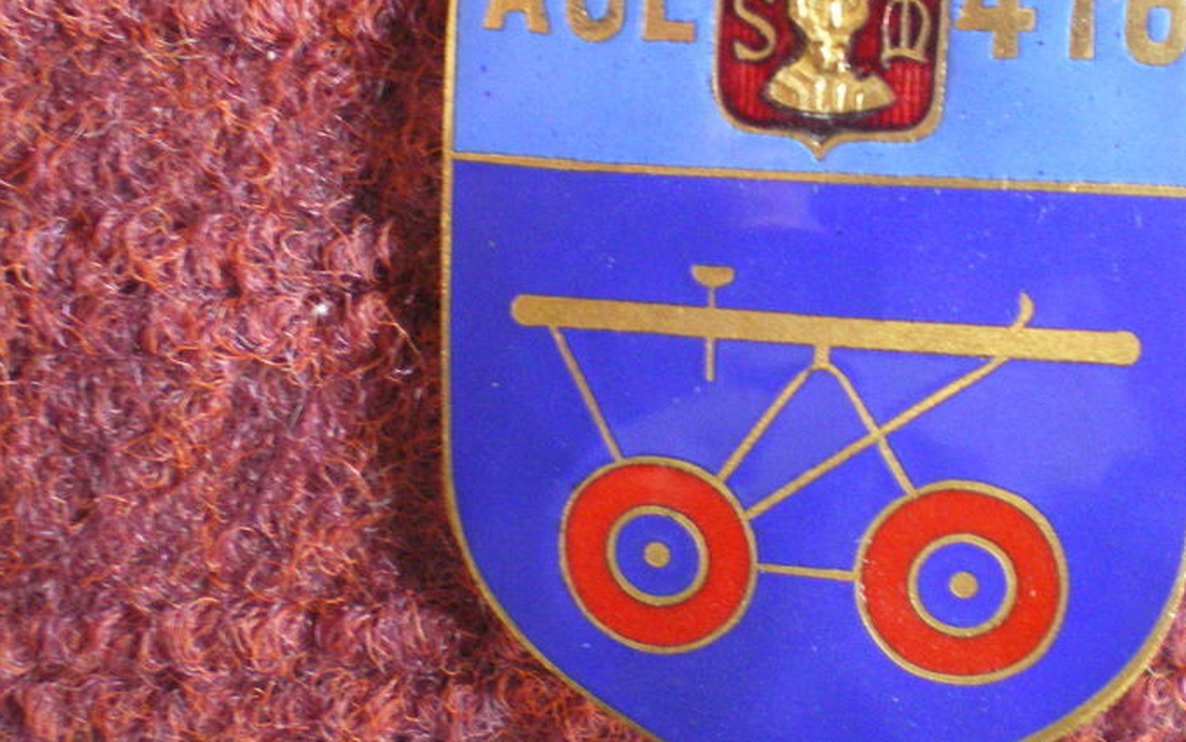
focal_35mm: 59
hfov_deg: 34.1
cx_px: 816
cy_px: 238
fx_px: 1907
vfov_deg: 21.9
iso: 400
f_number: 3.1
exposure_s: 1/8
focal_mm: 6.3
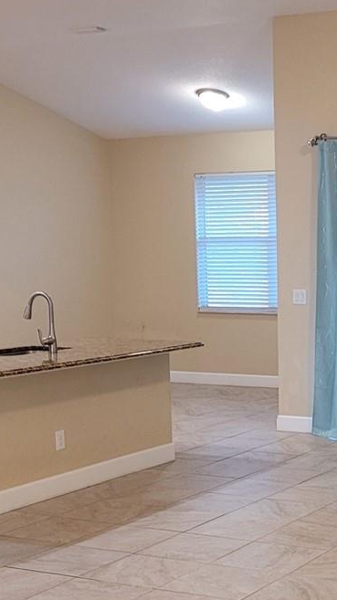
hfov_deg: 17.1
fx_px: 1097
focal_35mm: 69
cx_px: 342
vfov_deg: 30.3
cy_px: 407
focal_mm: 5.4
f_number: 1.8
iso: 160
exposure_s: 1/40
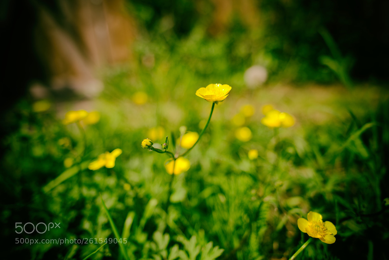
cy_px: 130
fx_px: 216
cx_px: 194
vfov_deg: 62.0
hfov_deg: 83.9
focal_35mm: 20
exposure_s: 1/4000
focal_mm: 20
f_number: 1.8
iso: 64
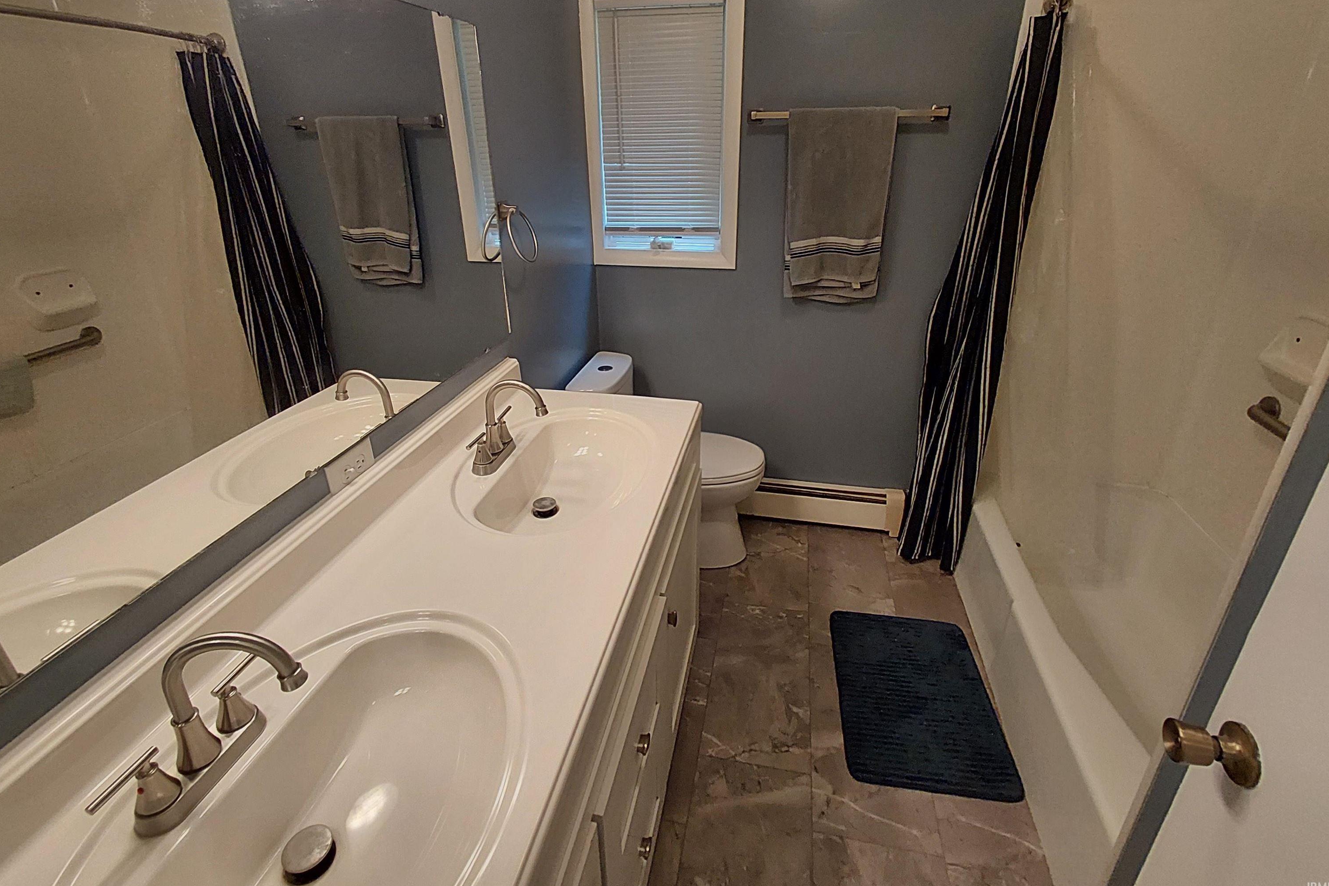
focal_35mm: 17
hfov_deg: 93.3
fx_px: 628
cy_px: 387
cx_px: 663
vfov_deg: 70.2
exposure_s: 1/60
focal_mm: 1.64
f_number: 2.2
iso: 80
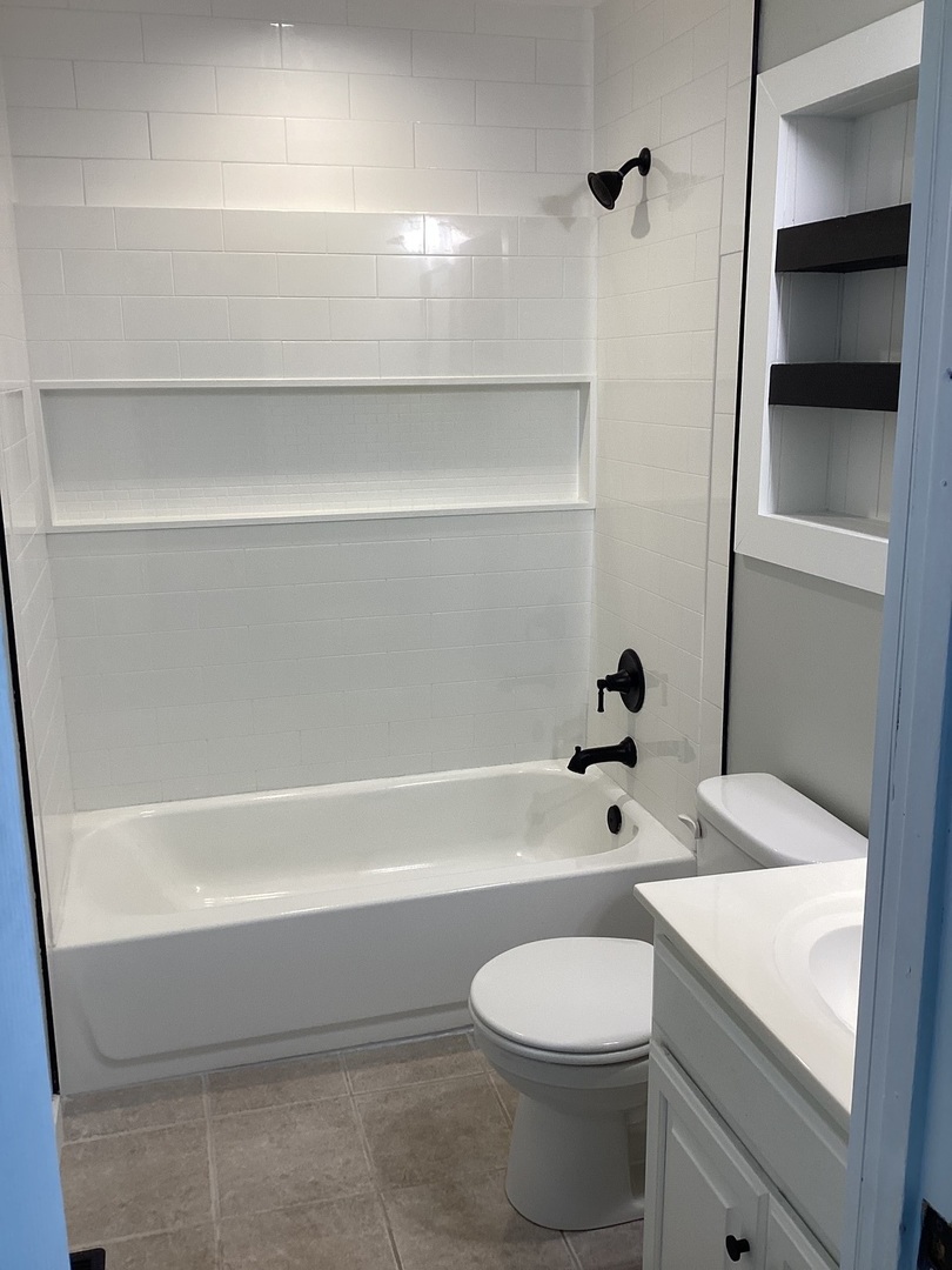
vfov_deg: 58.4
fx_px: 1137
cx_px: 476
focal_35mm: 31
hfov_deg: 45.4
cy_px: 635
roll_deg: -0.6
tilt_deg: -13.2
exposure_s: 1/60
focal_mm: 3.3
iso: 64
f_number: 2.4
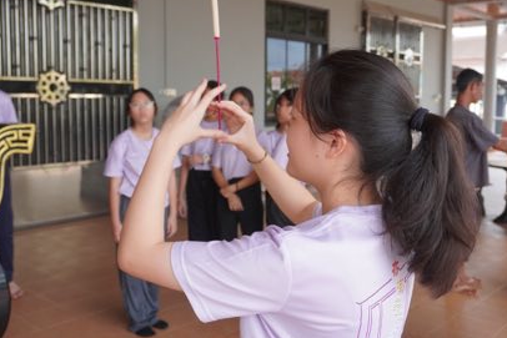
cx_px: 252
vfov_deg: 34.2
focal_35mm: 39
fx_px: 549
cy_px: 151
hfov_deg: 49.5
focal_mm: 22
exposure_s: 1/160
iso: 250
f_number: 4
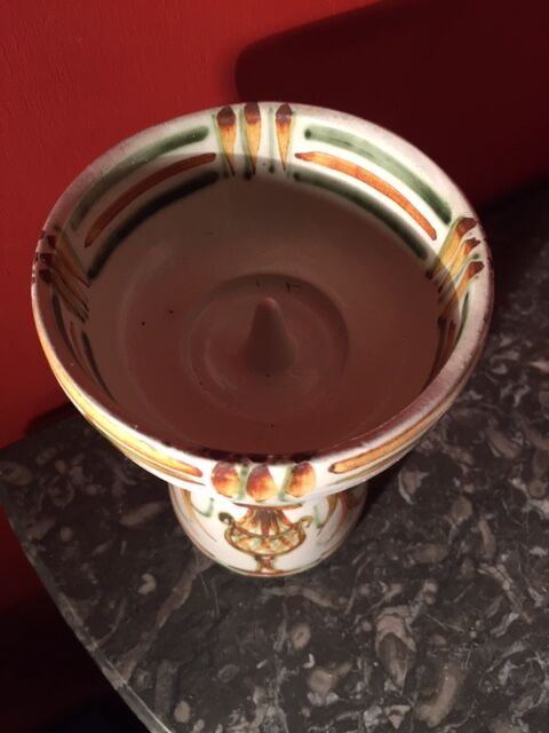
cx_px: 274
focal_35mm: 29
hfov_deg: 48.2
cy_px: 366
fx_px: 613
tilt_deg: -59.7
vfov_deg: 61.7
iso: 100
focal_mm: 4.15
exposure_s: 1/33
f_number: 2.2
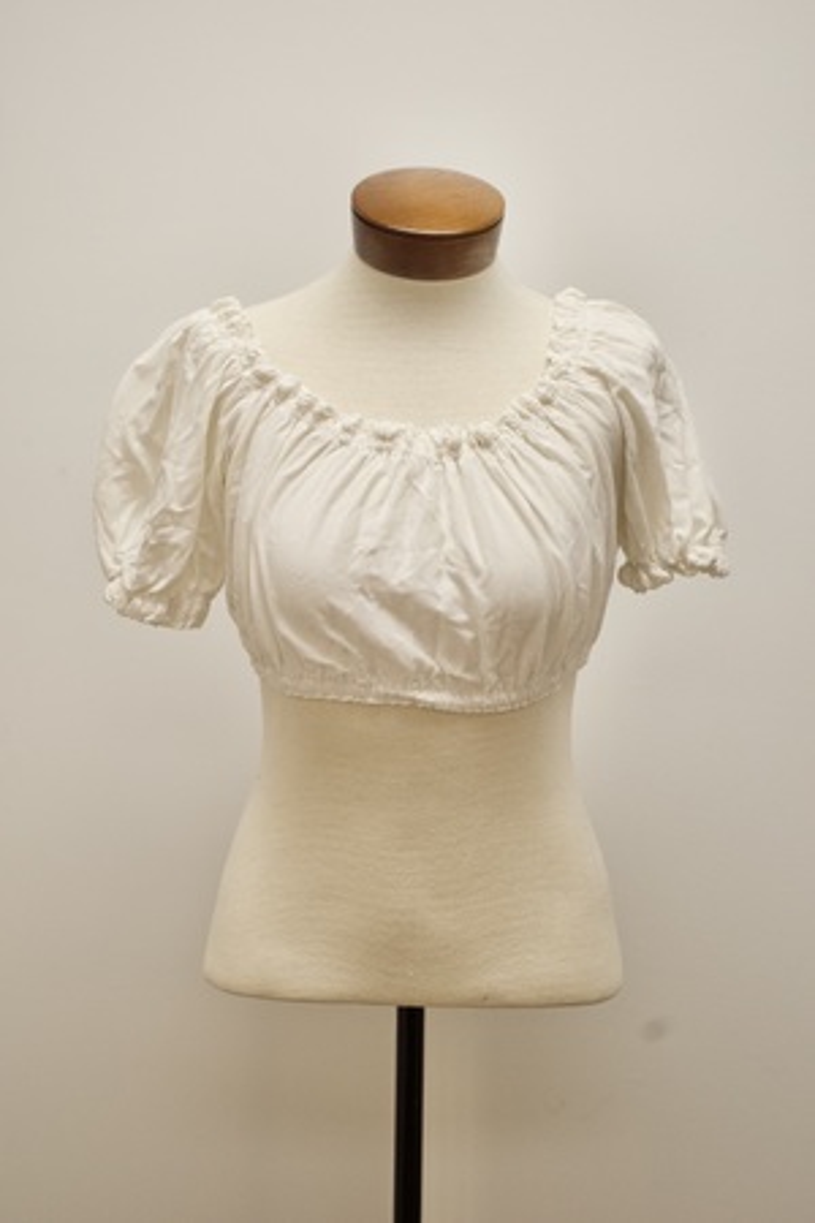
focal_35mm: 78
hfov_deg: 17.5
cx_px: 408
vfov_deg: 26.0
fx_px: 2649
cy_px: 612
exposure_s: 1/125
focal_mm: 52
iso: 1600
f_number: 8
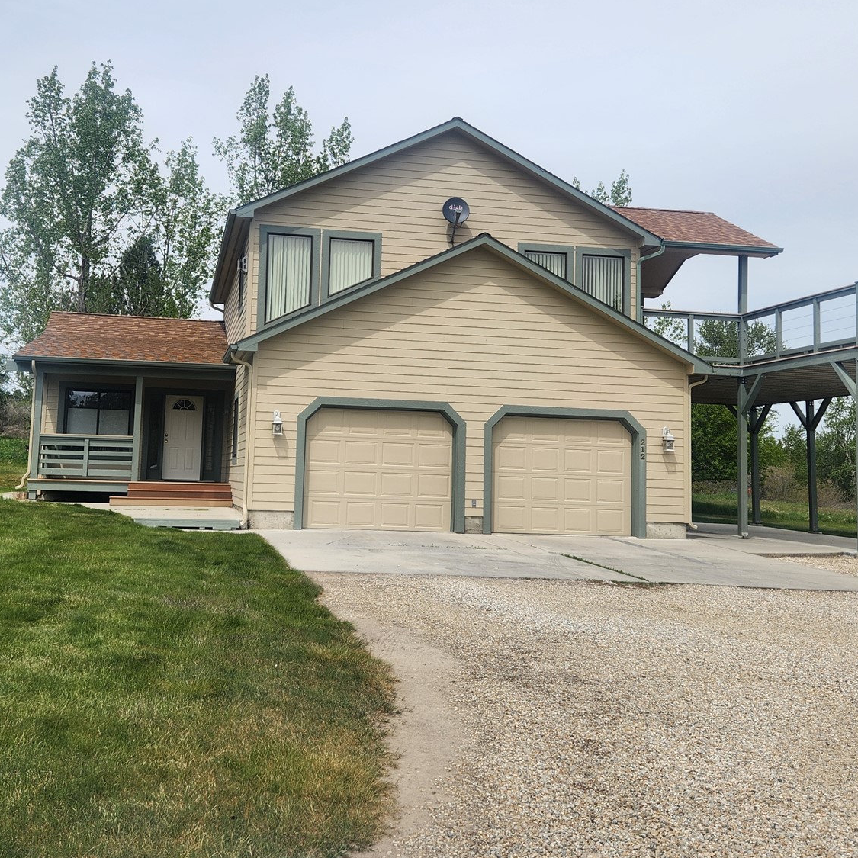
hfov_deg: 44.7
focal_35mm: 37
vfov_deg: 44.9
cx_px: 340
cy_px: 387
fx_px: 1038
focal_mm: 5.4
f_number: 1.8
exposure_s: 1/2820
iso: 20
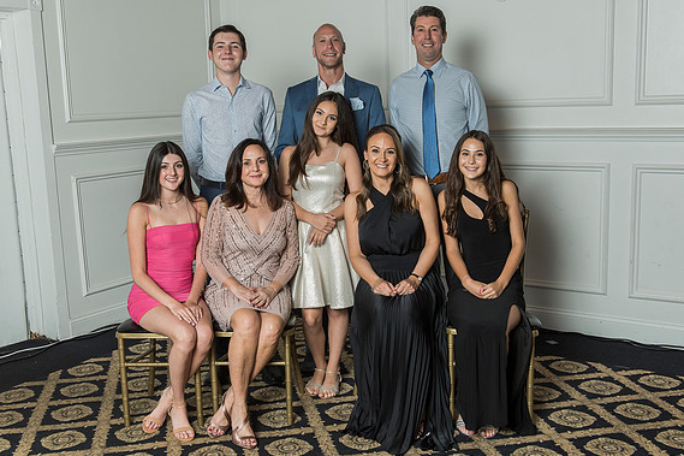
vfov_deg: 32.6
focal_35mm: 41
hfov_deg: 47.4
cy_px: 230
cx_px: 337
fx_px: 779
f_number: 6.3
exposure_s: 1/125
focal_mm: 36
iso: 1250
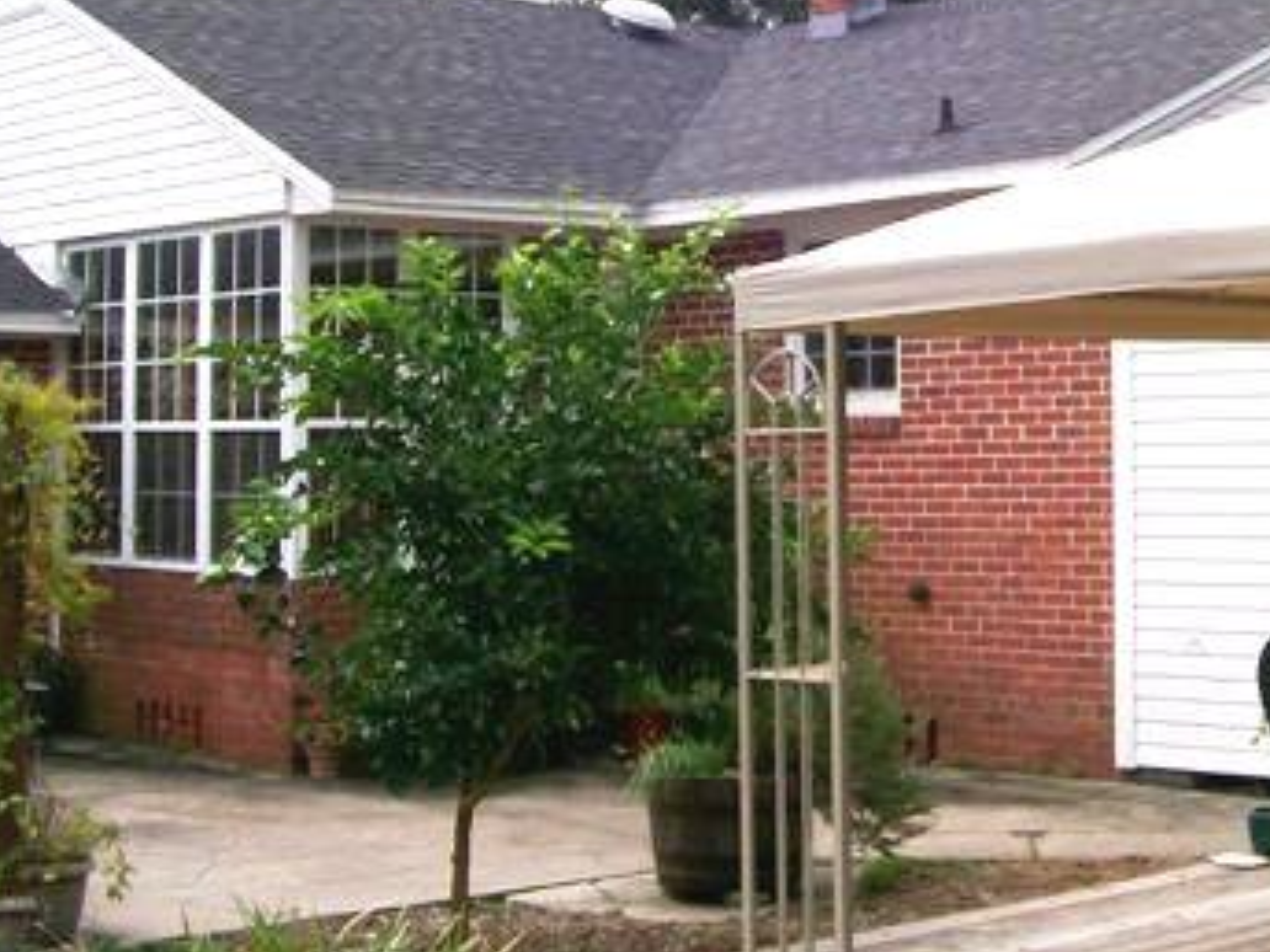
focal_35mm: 67
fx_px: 2458
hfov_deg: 28.8
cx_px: 842
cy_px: 188
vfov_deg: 21.7
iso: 80
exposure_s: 1/424
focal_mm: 6
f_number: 4.8
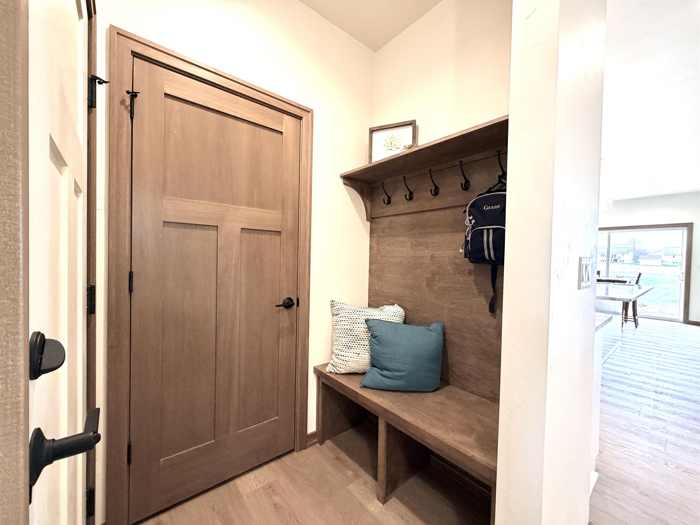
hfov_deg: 102.1
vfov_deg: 85.7
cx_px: 350
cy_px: 262
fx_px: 283
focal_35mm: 14
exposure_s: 1/120
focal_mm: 2.22
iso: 320
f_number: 2.2
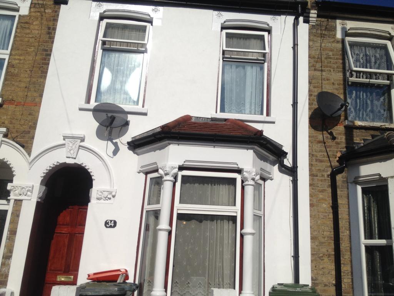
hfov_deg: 52.6
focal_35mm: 35
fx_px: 398
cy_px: 148
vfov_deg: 40.7
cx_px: 197
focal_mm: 4.28
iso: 50
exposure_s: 1/5525
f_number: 2.4
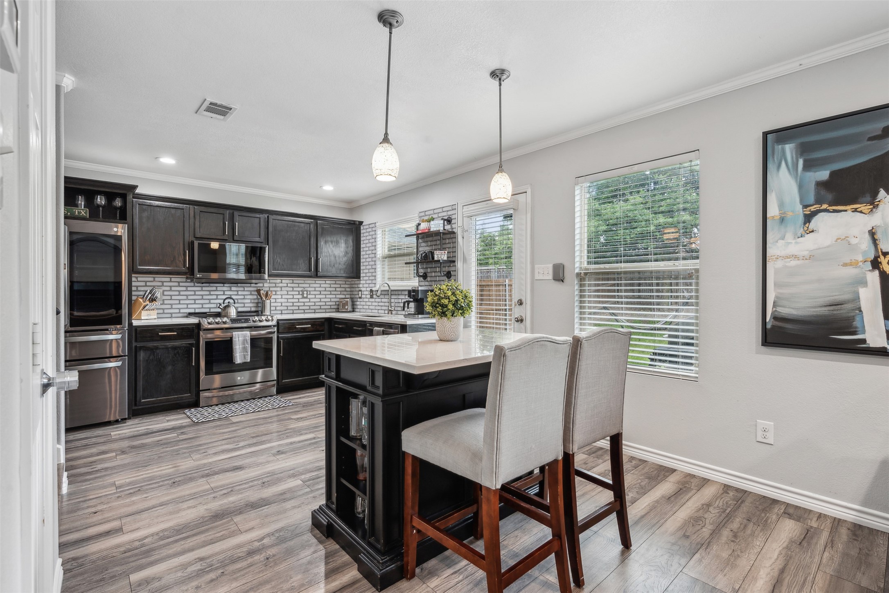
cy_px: 296
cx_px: 444
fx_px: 395
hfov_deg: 96.7
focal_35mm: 16
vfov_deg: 73.7
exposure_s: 1/4
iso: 200
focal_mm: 16
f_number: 9
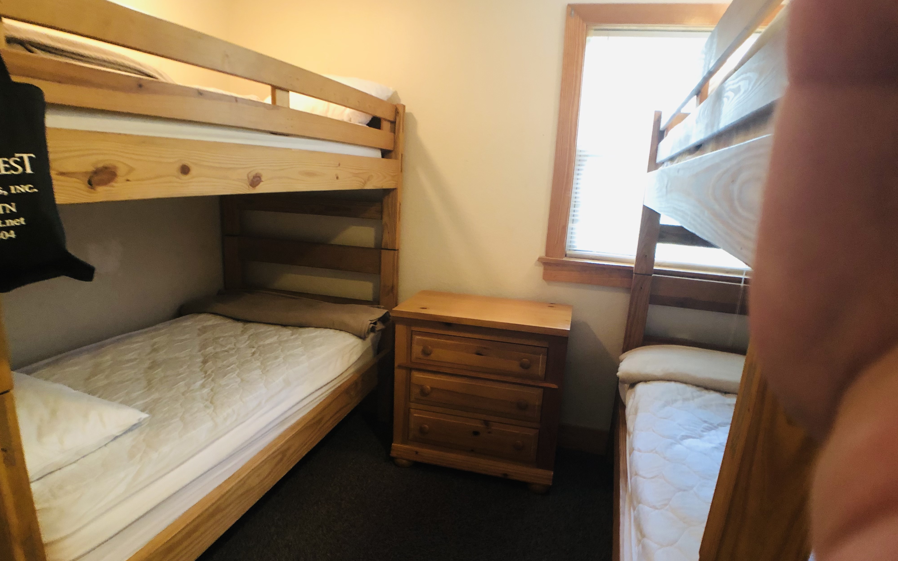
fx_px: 734
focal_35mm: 30
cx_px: 450
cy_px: 311
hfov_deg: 62.9
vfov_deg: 41.8
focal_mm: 3.99
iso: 100
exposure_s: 1/5
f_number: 1.8
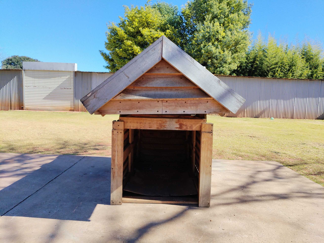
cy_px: 122
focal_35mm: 26
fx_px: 243
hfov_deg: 67.3
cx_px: 162
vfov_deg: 53.1
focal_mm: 4.25
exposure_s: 1/880
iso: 100
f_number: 1.8
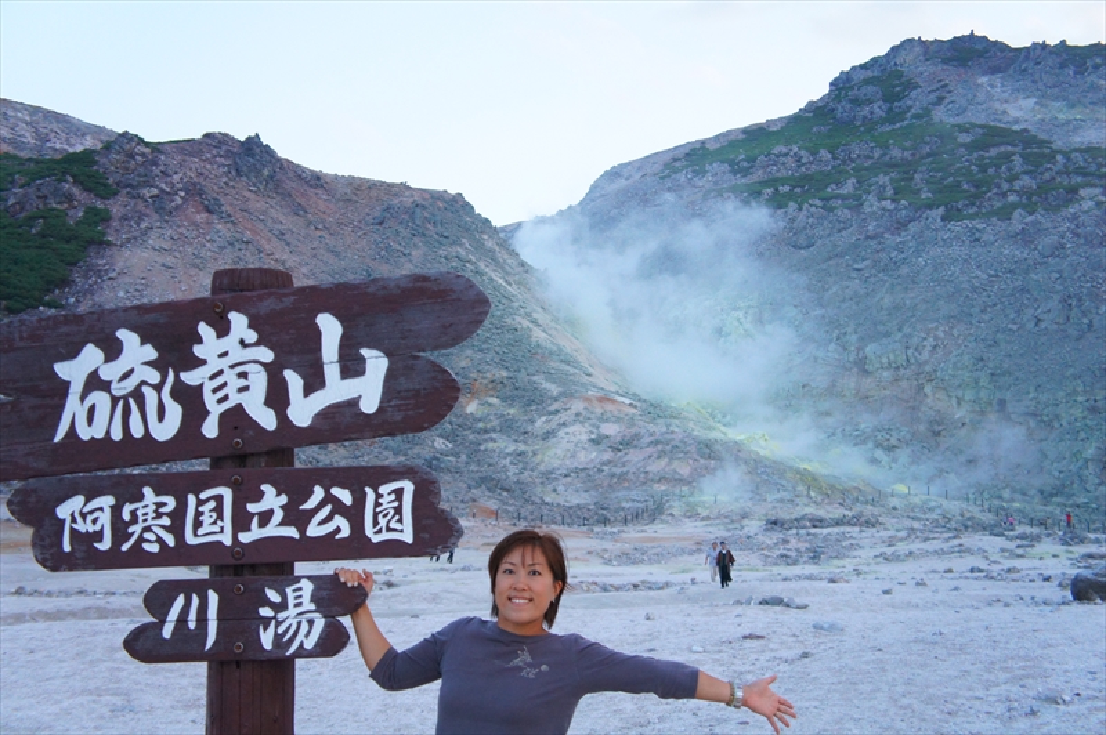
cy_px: 368
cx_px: 553
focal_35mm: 46
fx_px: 1427
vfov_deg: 28.9
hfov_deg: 42.4
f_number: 4
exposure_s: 1/20
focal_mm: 31
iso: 1600
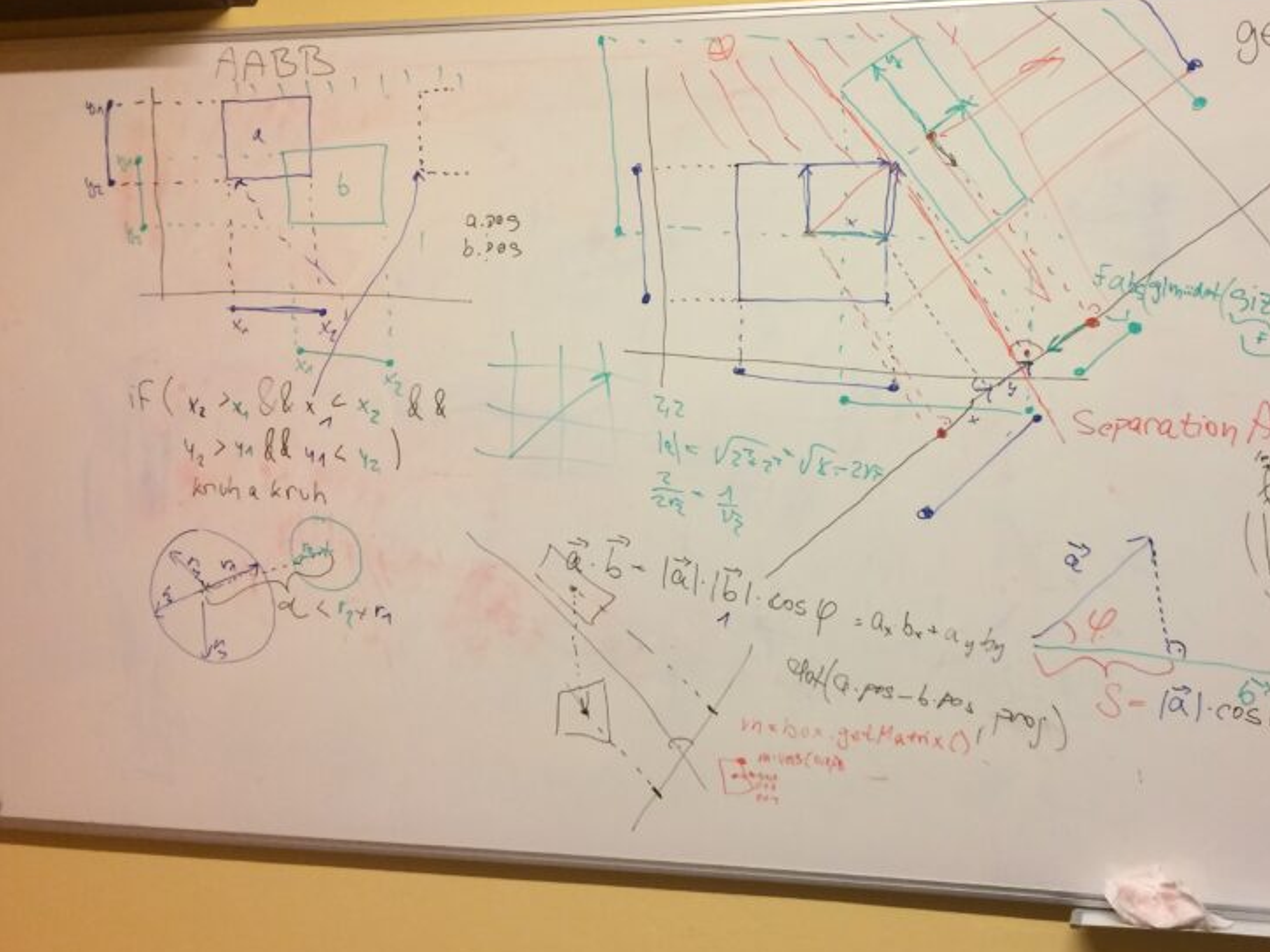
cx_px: 810
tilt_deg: -2.7
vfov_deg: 35.1
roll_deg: +0.7
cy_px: 401
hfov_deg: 45.3
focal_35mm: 41
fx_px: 1504
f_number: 2.2
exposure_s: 1/33
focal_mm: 4.15
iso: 50
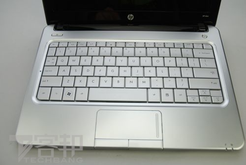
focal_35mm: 36
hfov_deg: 53.1
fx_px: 246
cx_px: 123
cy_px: 82
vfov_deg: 37.0
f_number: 5.6
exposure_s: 1/60
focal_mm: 24
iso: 100
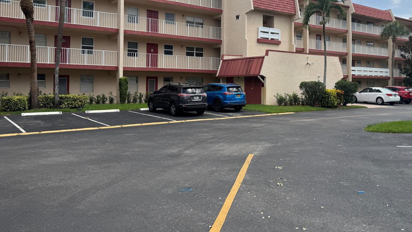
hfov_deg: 59.0
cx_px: 247
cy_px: 71
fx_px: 360
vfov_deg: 35.2
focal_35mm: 33
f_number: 1.78
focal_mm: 6.76
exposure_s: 1/3247
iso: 80
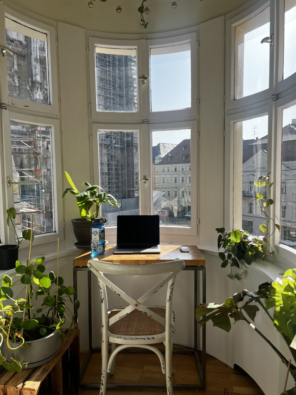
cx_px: 148
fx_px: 296
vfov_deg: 67.3
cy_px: 198
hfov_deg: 53.1
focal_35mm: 26
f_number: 1.5
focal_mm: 5.7
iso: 50
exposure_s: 1/1575
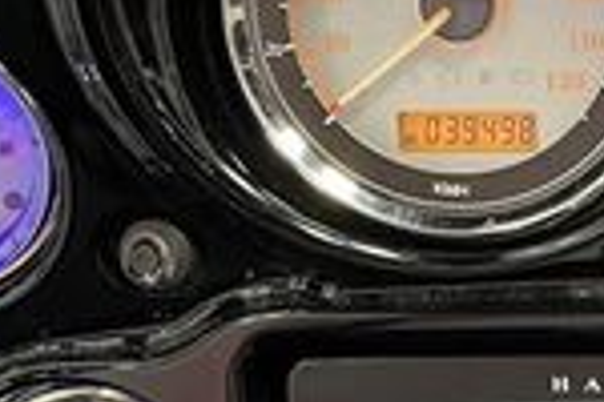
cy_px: 374
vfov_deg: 11.8
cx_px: 741
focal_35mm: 115
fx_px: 1929
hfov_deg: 16.9
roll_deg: -6.6
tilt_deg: -21.0
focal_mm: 5.1
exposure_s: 1/45
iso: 500
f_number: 1.6
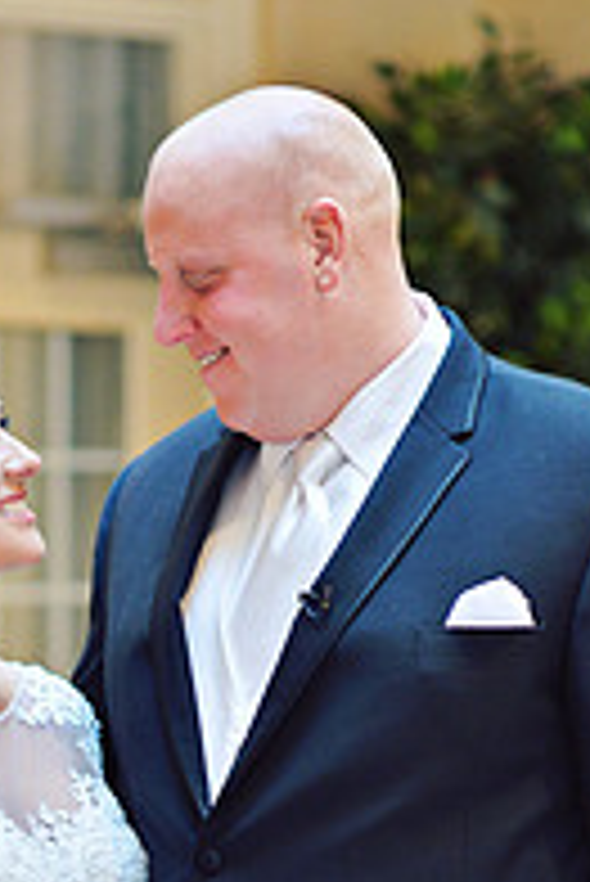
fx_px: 4785
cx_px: 101
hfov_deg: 7.0
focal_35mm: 195
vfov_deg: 10.5
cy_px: 850
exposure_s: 1/125
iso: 1250
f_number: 2.2
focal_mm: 85
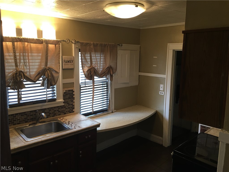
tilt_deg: -8.0
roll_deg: -0.2
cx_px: 114
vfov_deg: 48.2
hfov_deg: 61.7
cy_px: 86
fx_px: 192
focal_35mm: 29
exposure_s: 1/15
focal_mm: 4.15
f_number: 2.2
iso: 40
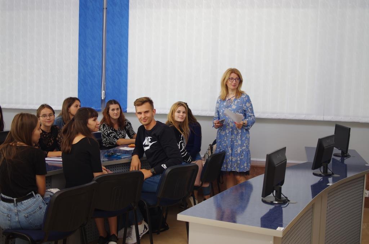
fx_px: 430
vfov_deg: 31.7
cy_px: 122
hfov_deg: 46.5
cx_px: 184
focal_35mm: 42
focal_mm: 28
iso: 200
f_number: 2.8
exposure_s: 1/50
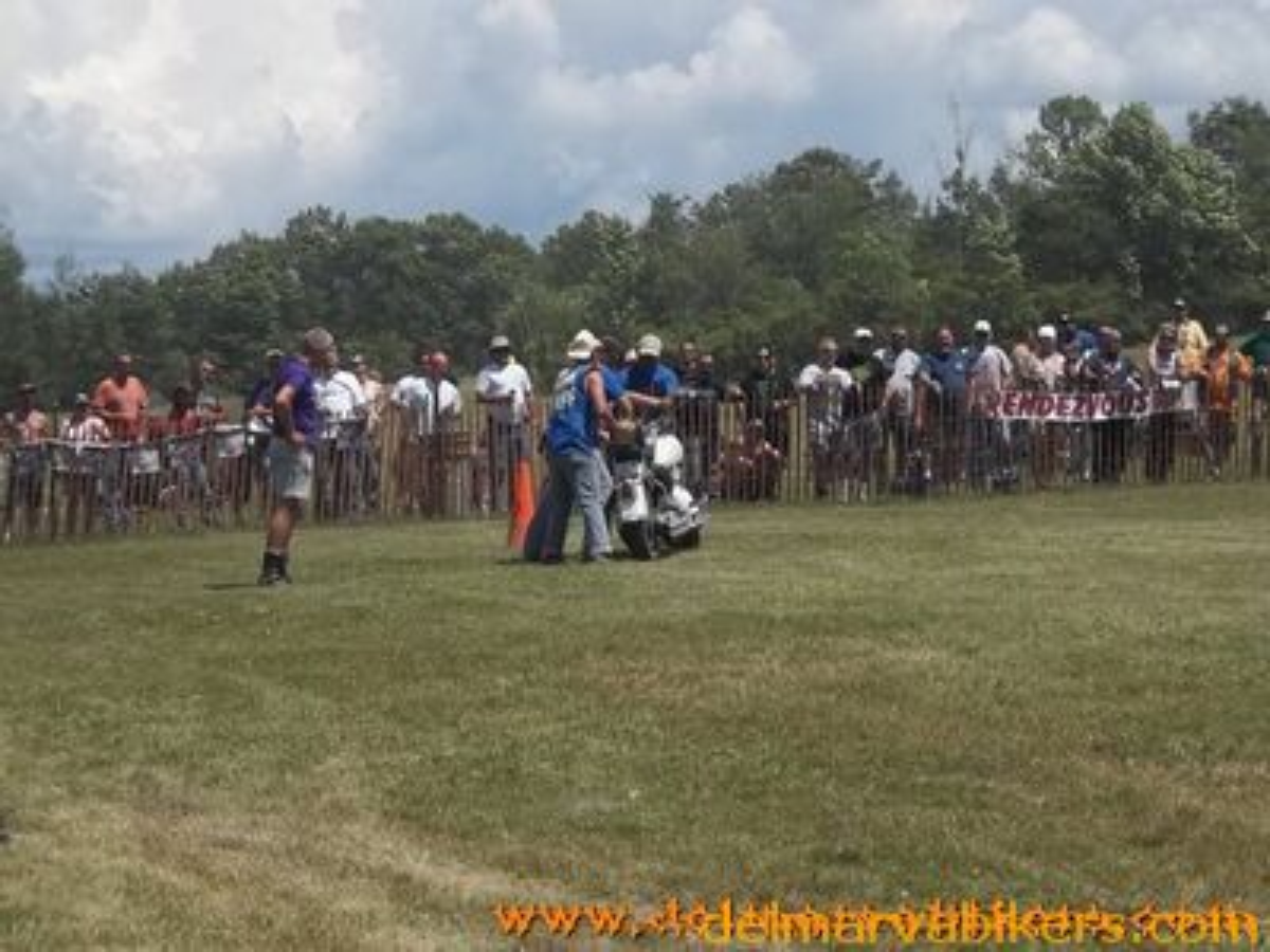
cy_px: 476
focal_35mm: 135
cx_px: 635
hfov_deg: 14.6
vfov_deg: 11.0
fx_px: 4953
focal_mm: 24.5
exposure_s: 1/640
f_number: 5.9
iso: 80
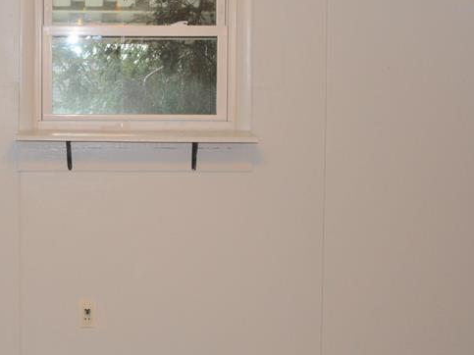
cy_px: 115
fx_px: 932
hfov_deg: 27.8
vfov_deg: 21.5
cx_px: 76
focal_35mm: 68
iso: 500
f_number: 3.8
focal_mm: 21
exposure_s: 1/125
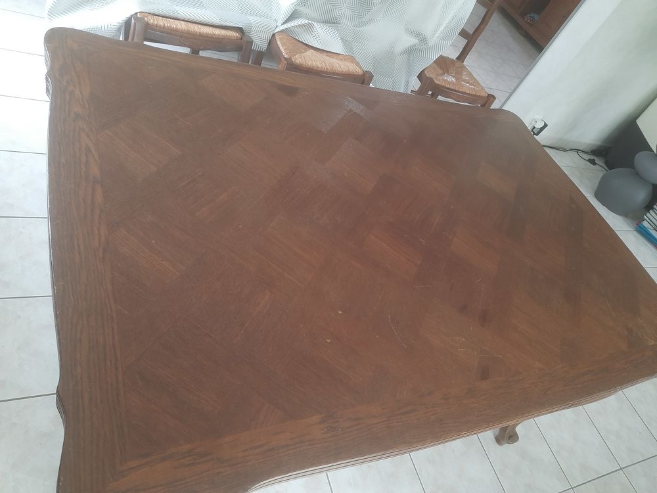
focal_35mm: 25
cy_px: 246
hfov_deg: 69.4
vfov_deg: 54.9
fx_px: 474
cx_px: 328
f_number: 2
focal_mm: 4.6
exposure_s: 1/33
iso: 320
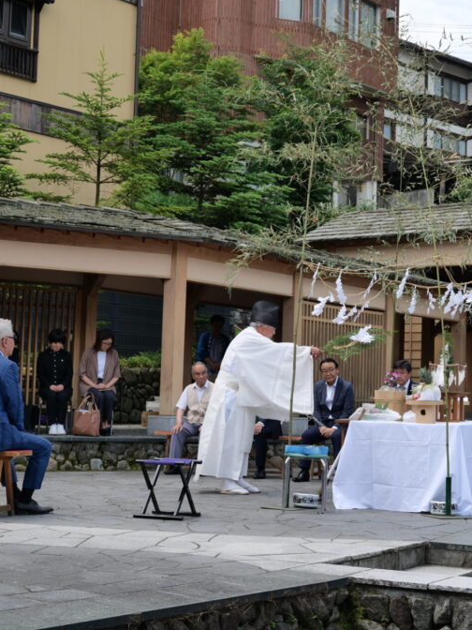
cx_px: 311
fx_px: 1145
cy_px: 313
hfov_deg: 23.2
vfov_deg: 30.7
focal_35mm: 63
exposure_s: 1/320
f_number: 5
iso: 100
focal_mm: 43
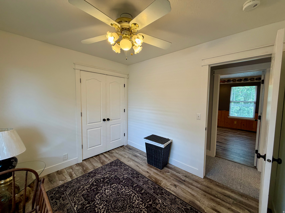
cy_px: 106
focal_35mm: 14
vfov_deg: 85.7
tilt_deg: -4.5
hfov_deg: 102.1
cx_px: 142
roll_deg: -0.5
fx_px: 115
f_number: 2.2
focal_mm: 2.22
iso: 160
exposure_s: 1/120
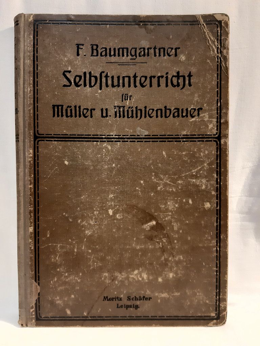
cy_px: 173
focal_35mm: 27
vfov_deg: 65.3
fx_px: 270
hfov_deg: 51.4
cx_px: 130
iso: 400
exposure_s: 1/33
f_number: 1.7
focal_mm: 3.93
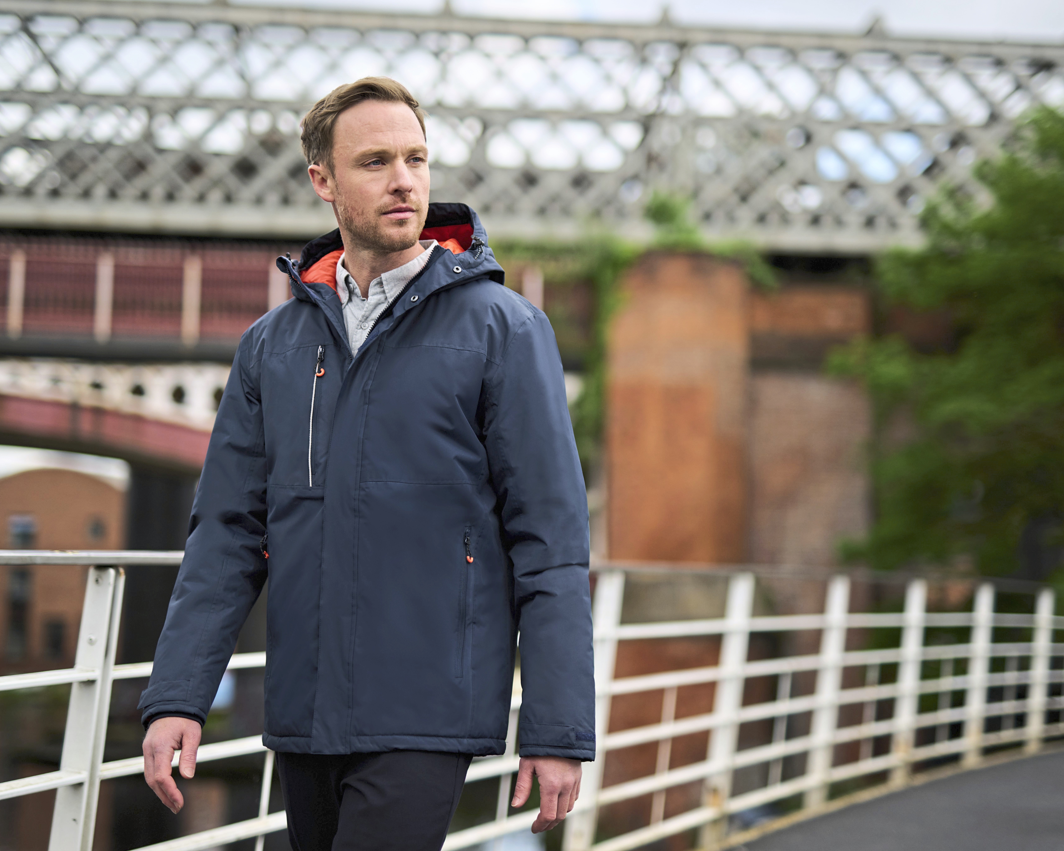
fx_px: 1795
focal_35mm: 57
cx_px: 525
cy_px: 423
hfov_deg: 33.0
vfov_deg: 26.7
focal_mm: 50
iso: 200
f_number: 1.4
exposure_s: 1/4000
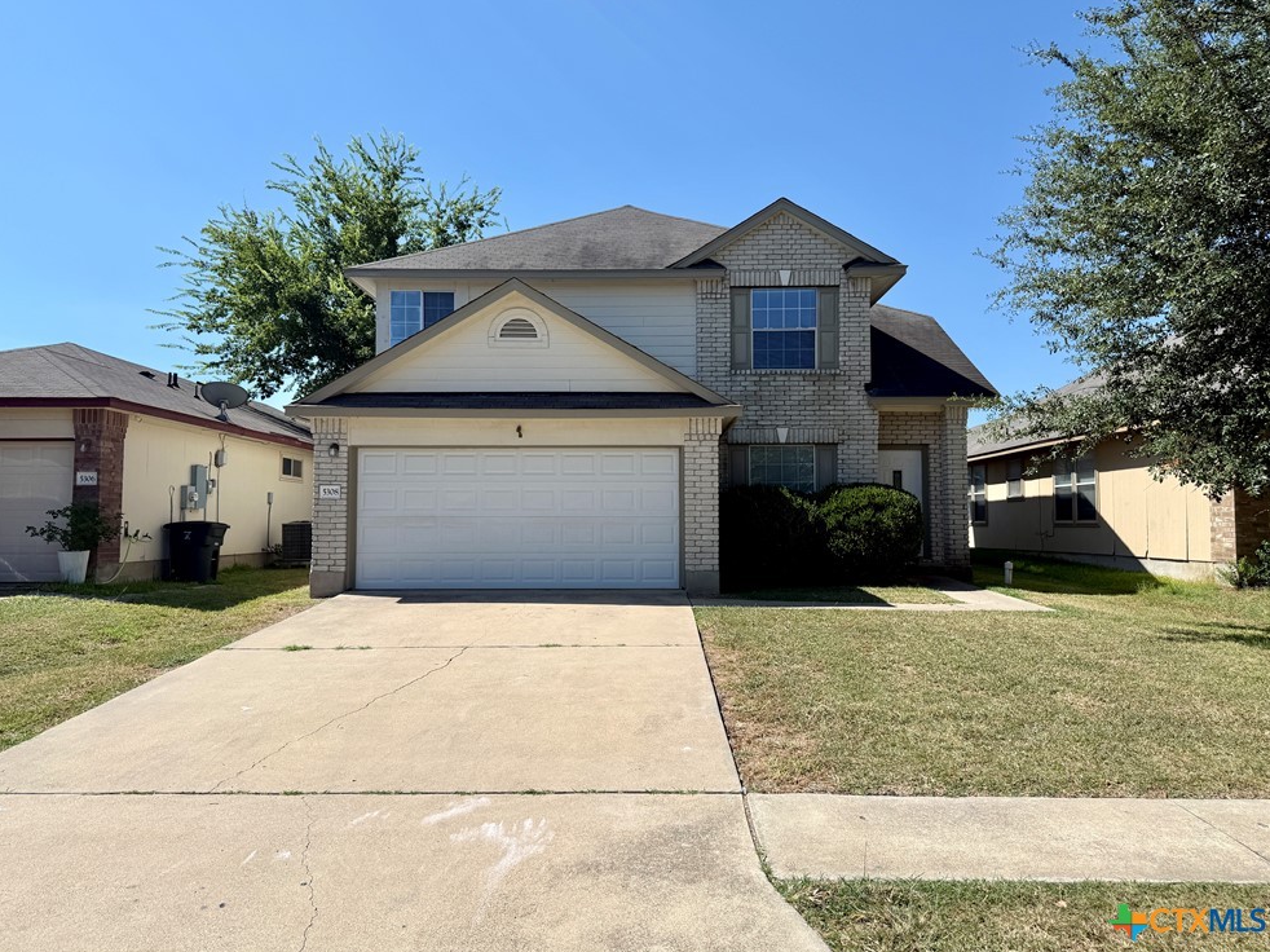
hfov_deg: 69.4
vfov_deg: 54.9
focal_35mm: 25
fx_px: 917
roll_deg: -0.6
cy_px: 471
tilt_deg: +3.1
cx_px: 636
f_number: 1.78
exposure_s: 1/5714
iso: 80
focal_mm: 6.76
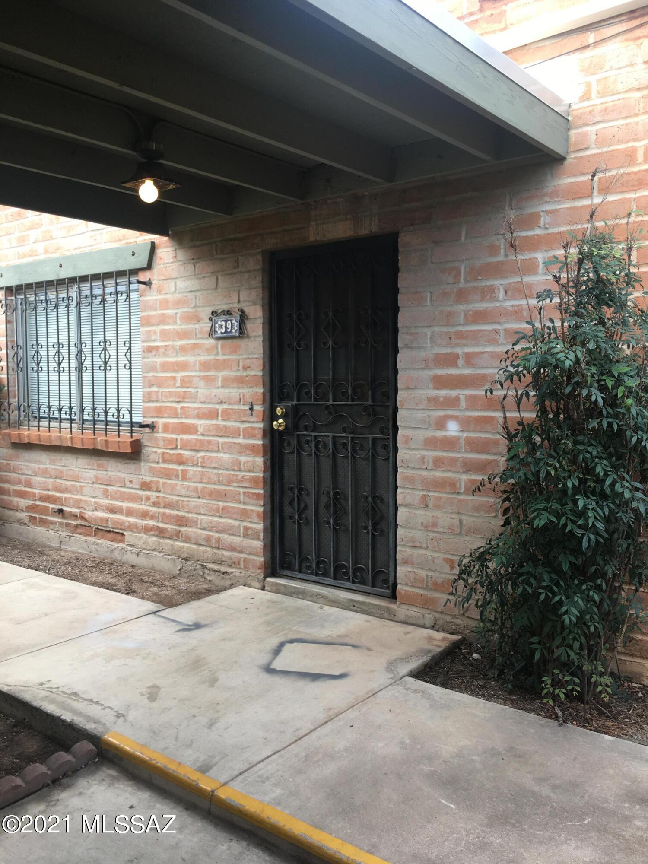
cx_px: 324
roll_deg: -0.1
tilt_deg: -5.1
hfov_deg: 48.2
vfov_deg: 61.7
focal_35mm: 29
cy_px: 432
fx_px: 724
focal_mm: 4.15
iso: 25
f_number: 2.2
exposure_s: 1/120
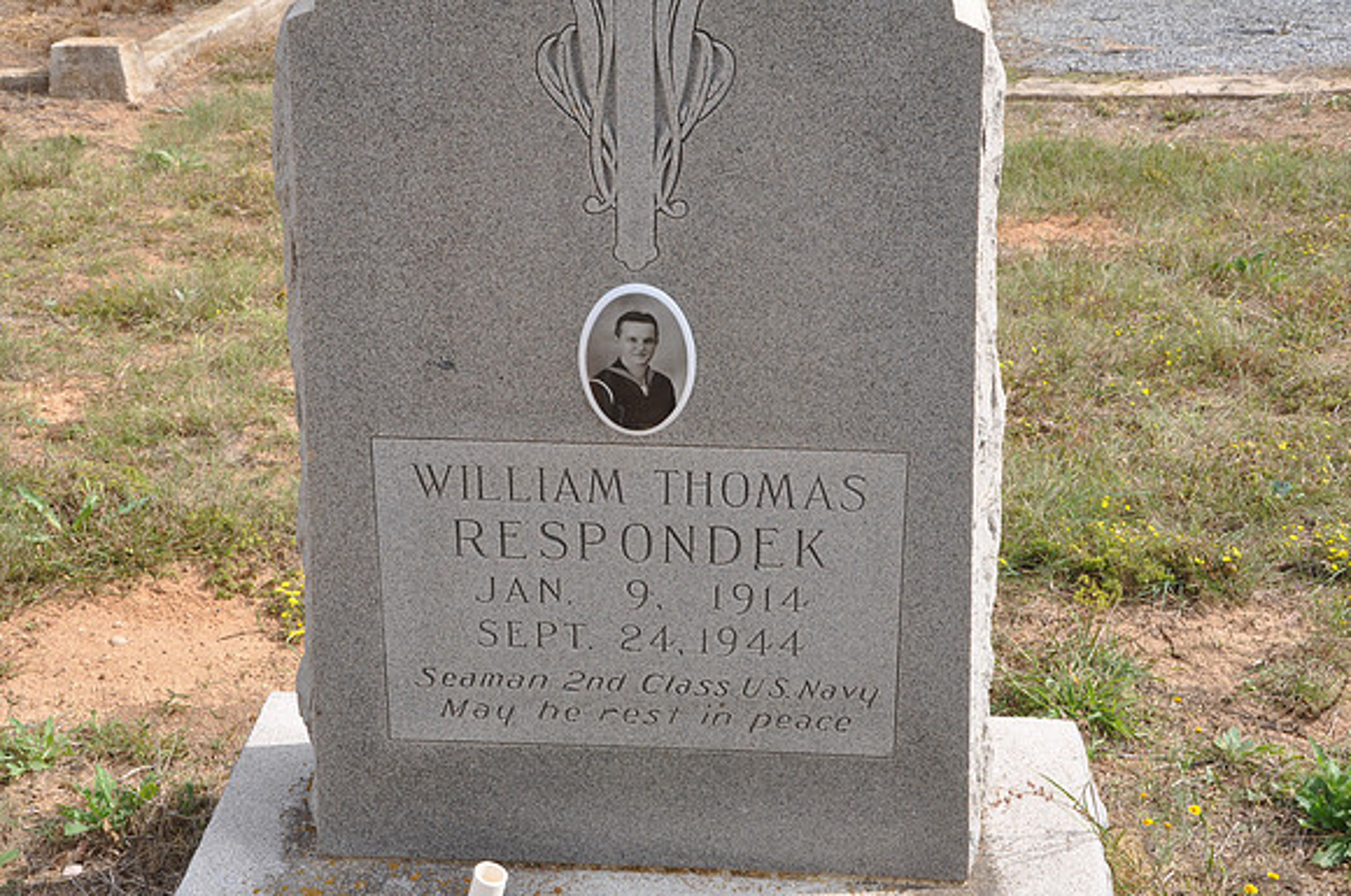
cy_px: 448
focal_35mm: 60
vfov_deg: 22.6
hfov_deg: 33.4
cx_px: 676
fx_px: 2249
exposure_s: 1/125
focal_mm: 40
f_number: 11
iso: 200
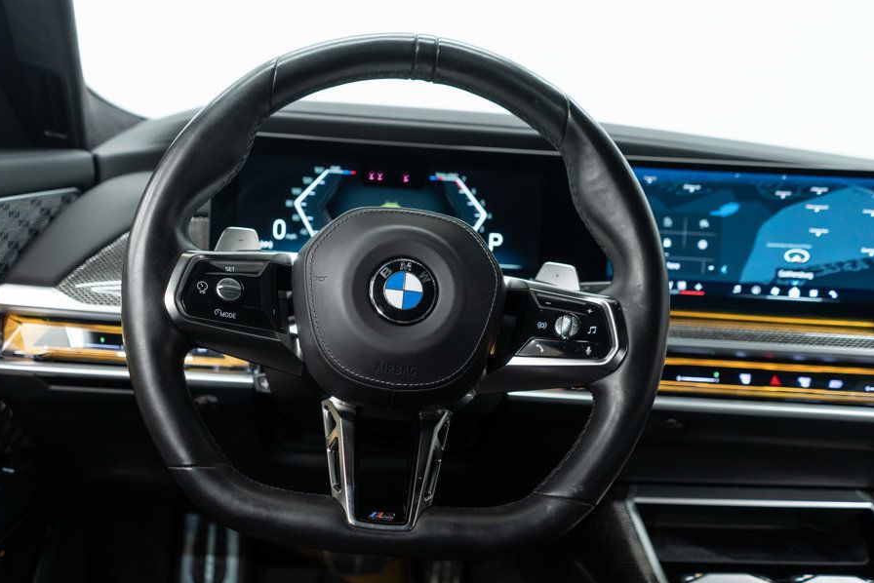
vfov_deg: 41.1
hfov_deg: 58.6
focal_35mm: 32
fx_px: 777
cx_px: 395
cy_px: 332
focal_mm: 28
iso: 800
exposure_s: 1/40
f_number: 3.2
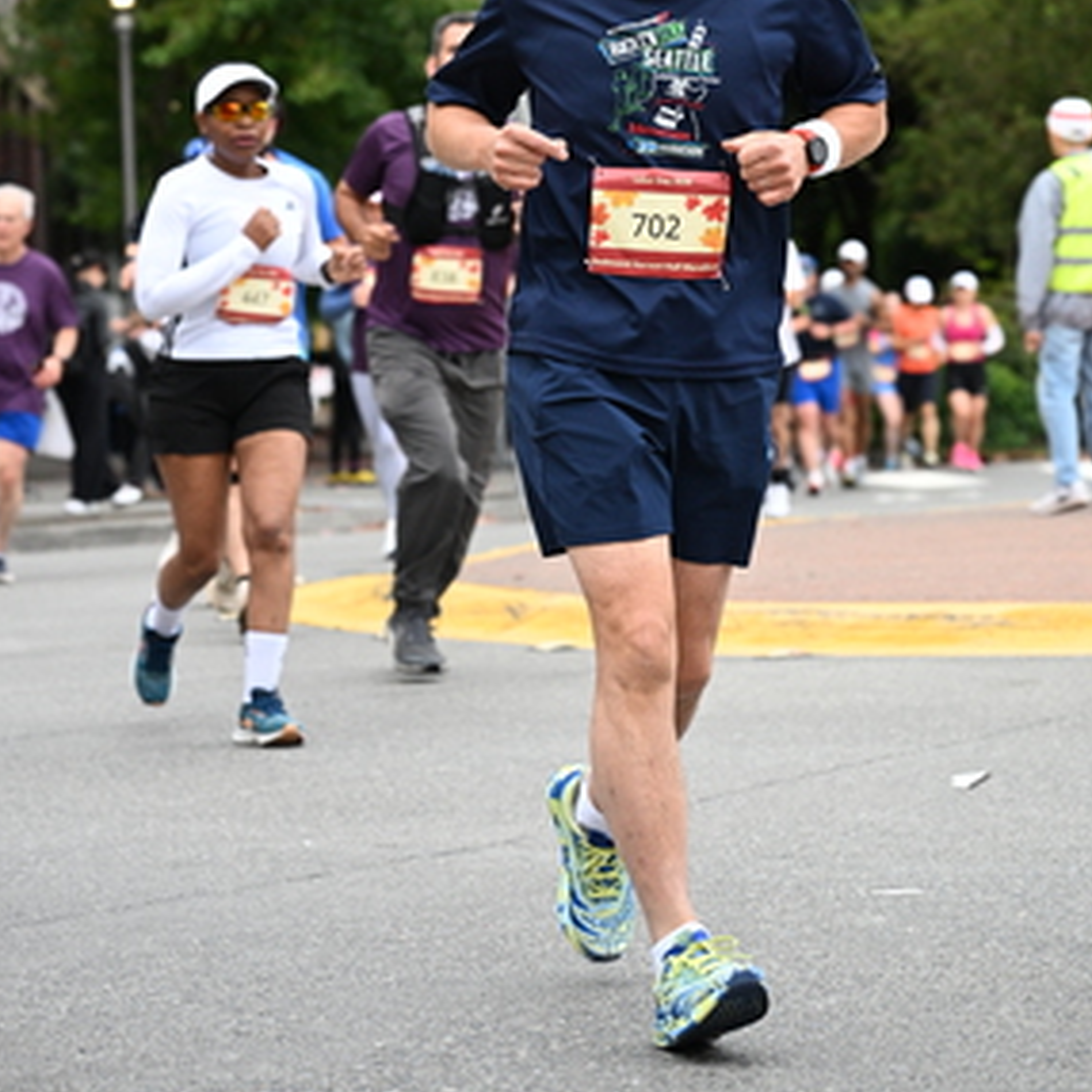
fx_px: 4961
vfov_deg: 12.5
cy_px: 176
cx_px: 571
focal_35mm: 139
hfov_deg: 12.6
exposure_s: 1/800
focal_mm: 85
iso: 1600
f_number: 4
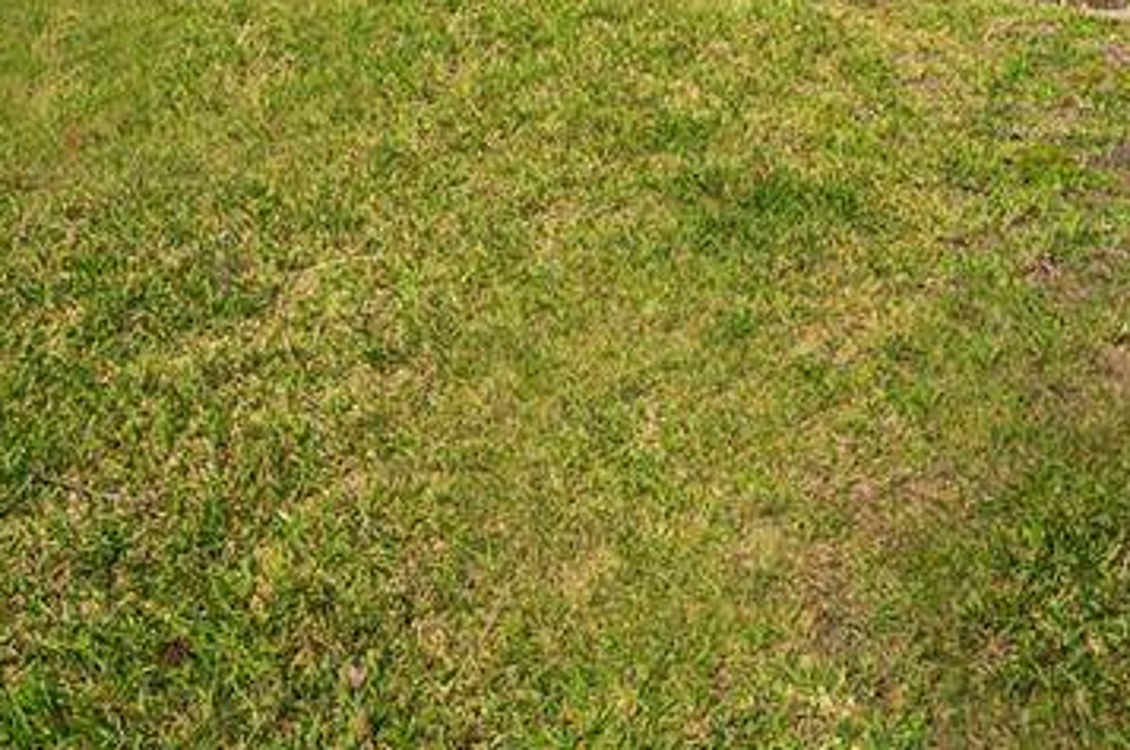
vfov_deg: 25.4
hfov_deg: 44.5
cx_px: 788
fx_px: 1348
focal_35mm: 43
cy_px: -297
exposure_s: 1/250
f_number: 8
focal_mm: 10
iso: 100
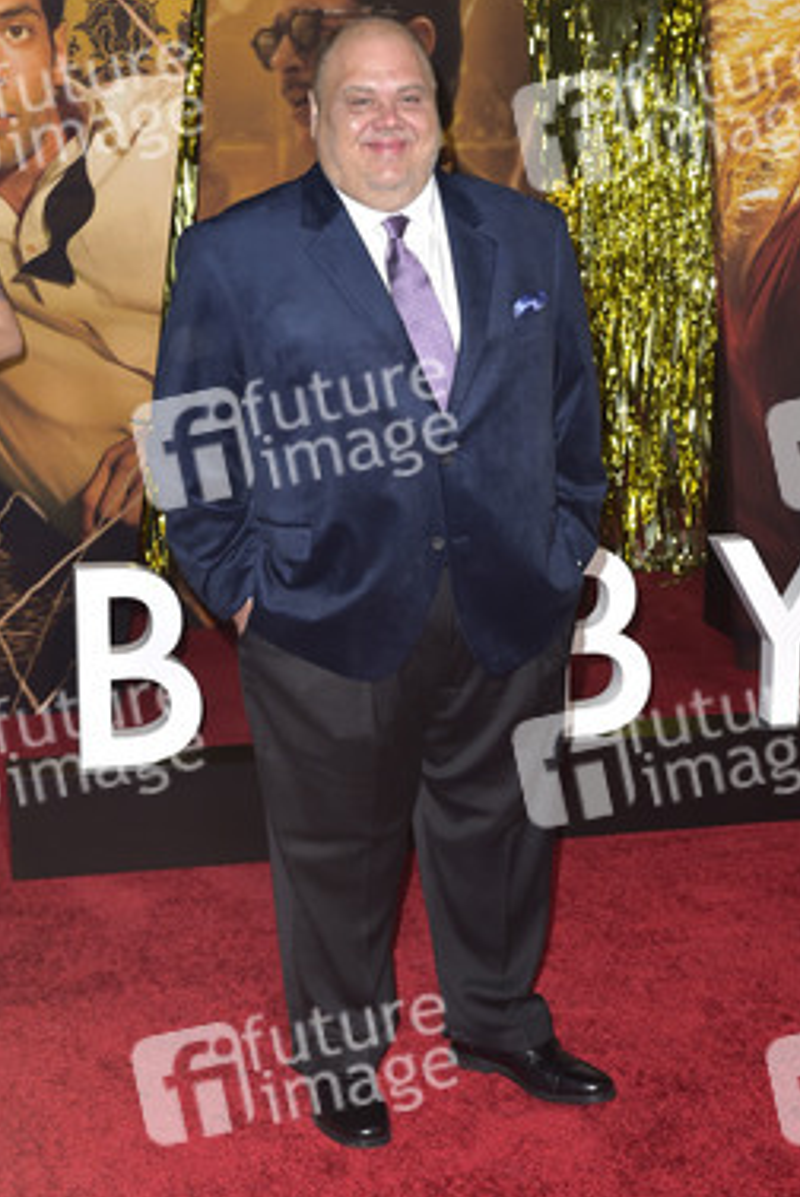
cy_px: 594
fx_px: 1763
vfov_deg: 37.5
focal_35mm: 53
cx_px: 389
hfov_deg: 25.6
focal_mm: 50
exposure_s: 1/250
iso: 1250
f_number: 6.3
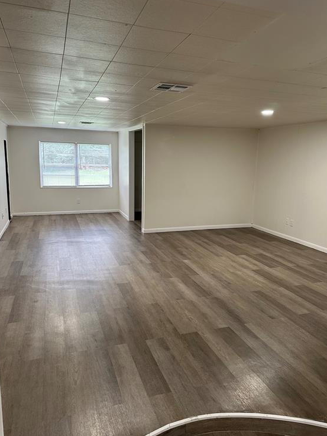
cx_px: 165
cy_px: 214
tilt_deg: -9.4
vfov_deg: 69.4
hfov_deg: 54.9
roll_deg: -2.2
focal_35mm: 25
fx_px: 315
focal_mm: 6.86
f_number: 1.78
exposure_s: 1/60
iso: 160
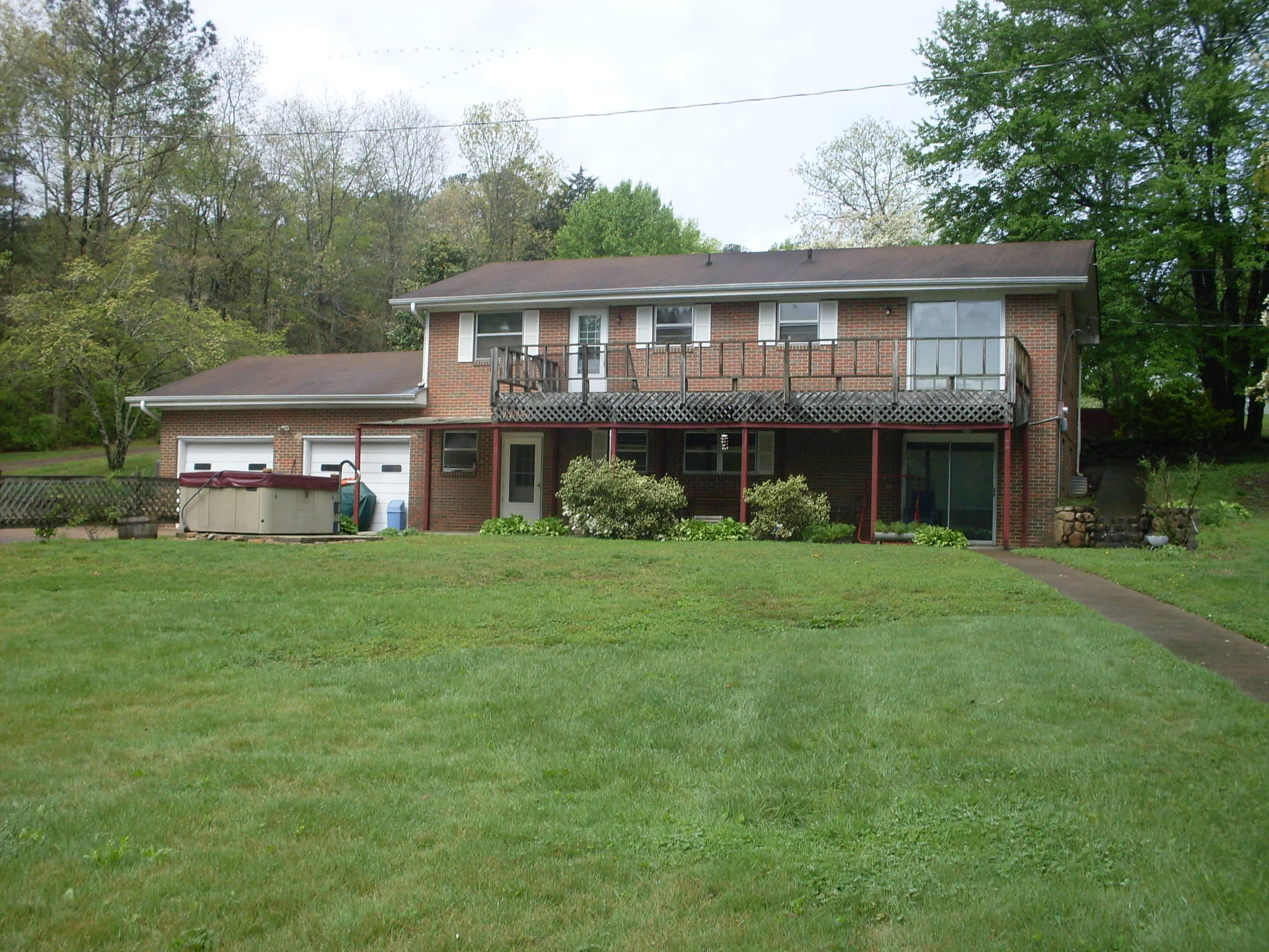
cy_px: 476
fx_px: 1393
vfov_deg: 37.7
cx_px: 634
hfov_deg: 49.0
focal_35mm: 38
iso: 80
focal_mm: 6.3
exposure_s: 1/90
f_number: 8.4
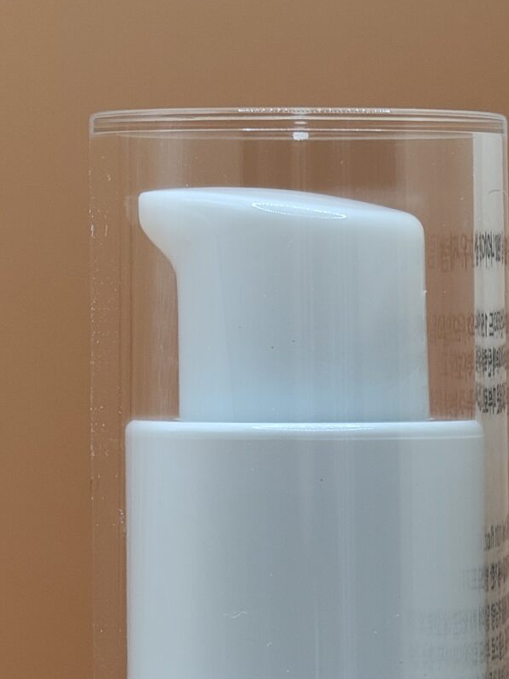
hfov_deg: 6.5
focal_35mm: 226
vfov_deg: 8.7
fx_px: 4430
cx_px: 656
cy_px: 825
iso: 155
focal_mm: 13.3
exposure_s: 1/100
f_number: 2.55
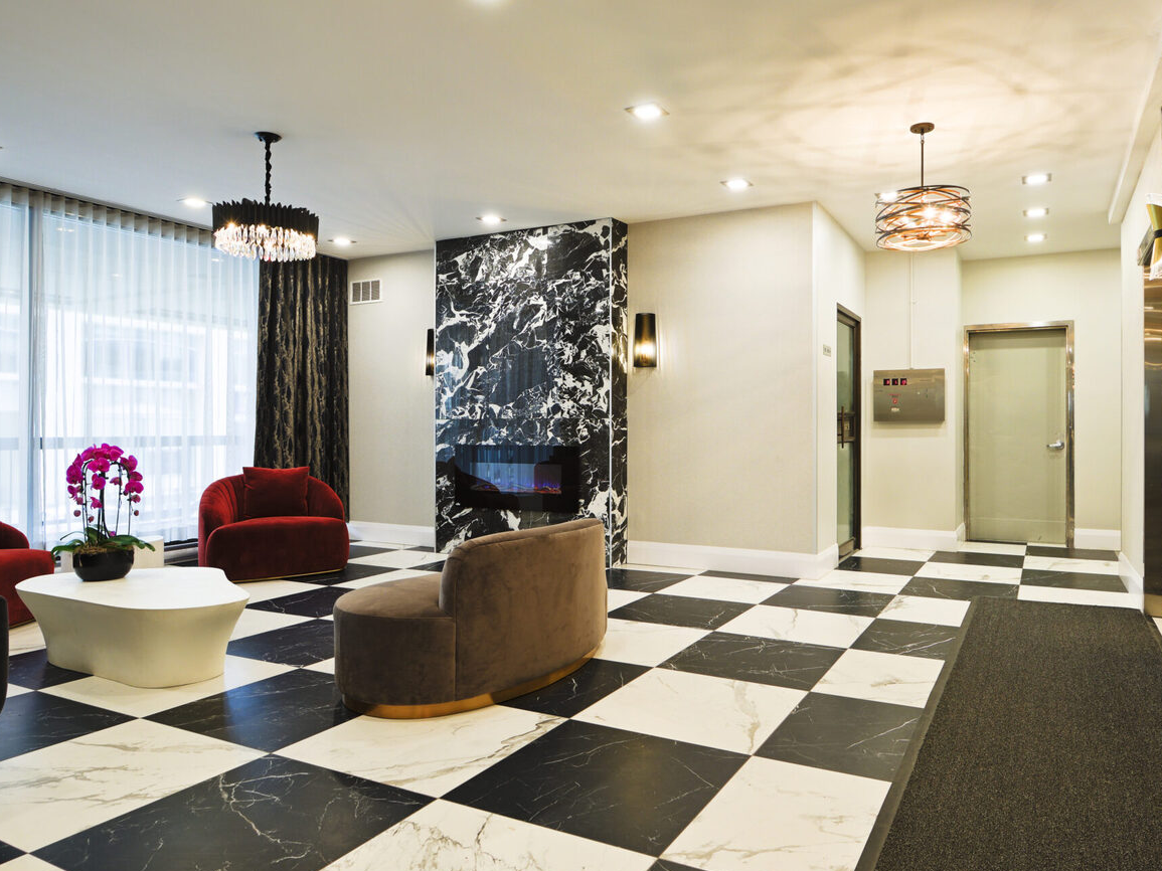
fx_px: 772
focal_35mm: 23
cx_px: 661
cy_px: 426
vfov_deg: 58.9
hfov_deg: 73.5
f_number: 8
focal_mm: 16
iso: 640
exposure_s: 1/160
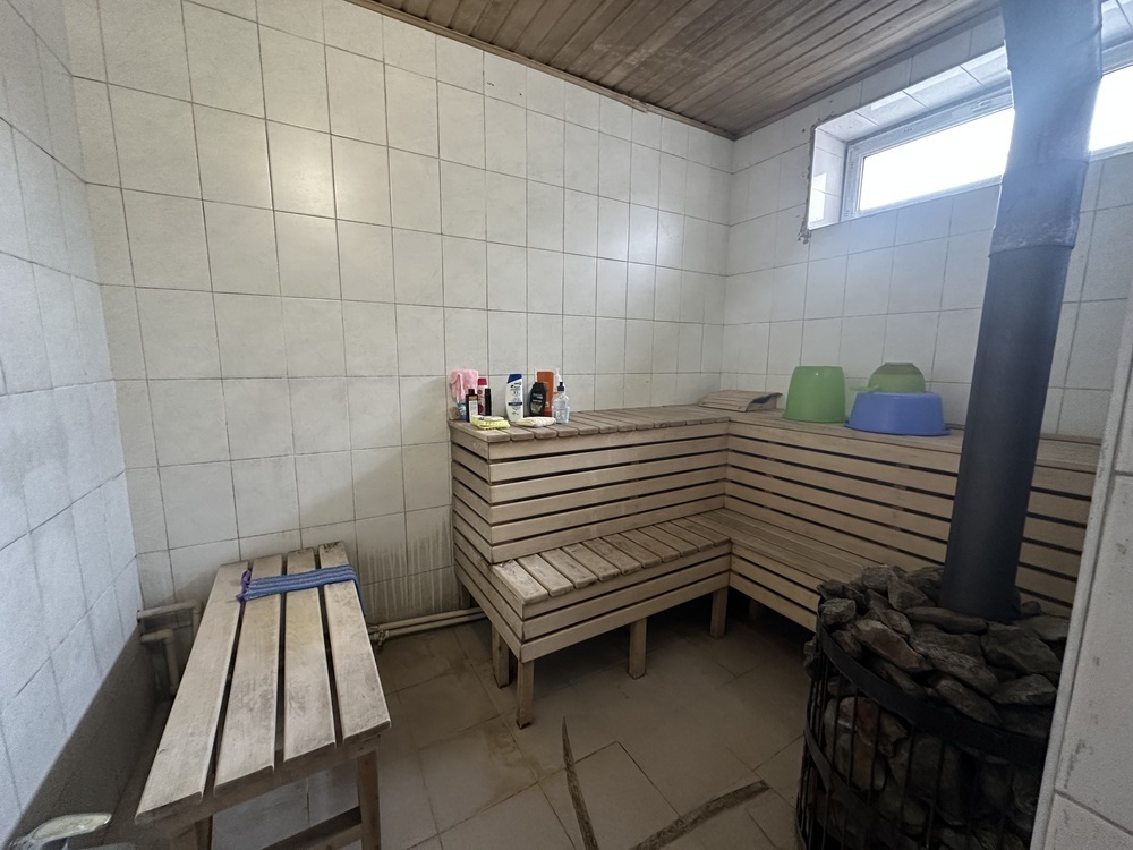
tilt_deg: -8.0
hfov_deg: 102.1
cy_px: 425
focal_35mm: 14
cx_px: 566
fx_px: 458
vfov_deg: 85.7
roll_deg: -0.2
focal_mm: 2.22
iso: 400
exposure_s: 1/50
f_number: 2.2
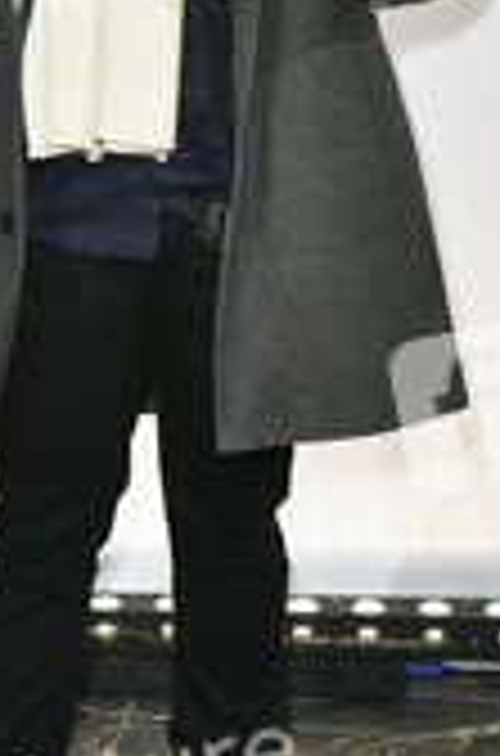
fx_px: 2201
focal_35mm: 105
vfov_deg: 19.3
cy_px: 162
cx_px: 212
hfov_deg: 13.0
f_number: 6.3
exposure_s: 1/160
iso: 2500
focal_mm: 44
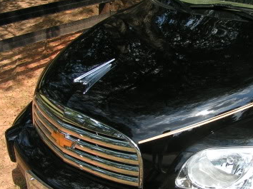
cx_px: 163
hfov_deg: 34.7
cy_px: 123
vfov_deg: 26.4
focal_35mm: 55
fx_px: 402
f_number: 5.6
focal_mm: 5.8
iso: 50
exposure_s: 1/200
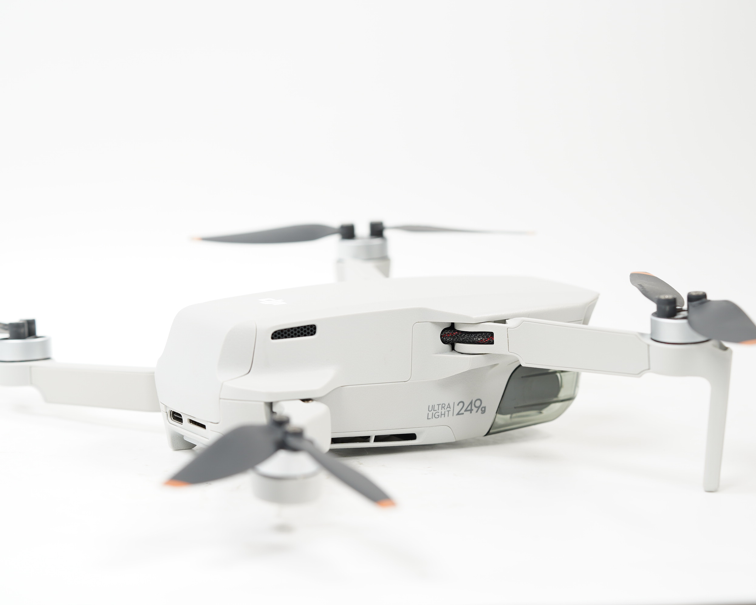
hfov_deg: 18.8
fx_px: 2282
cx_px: 374
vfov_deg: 15.1
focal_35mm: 102
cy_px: 302
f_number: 5.6
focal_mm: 90
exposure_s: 1/5
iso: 200
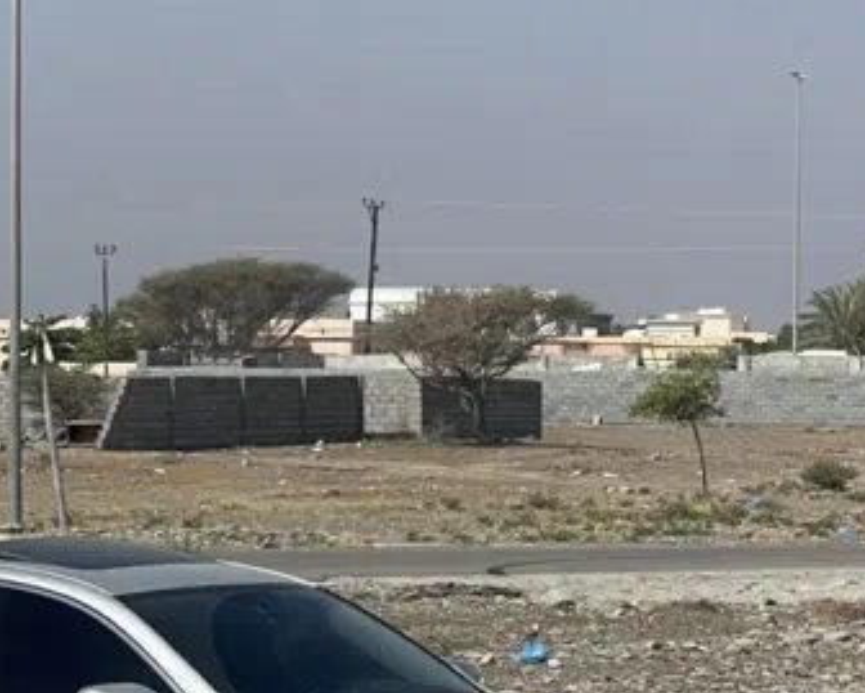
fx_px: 3047
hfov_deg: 16.0
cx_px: 113
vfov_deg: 12.9
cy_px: 160
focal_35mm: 119
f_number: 2.2
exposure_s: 1/2273
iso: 20
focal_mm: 7.5
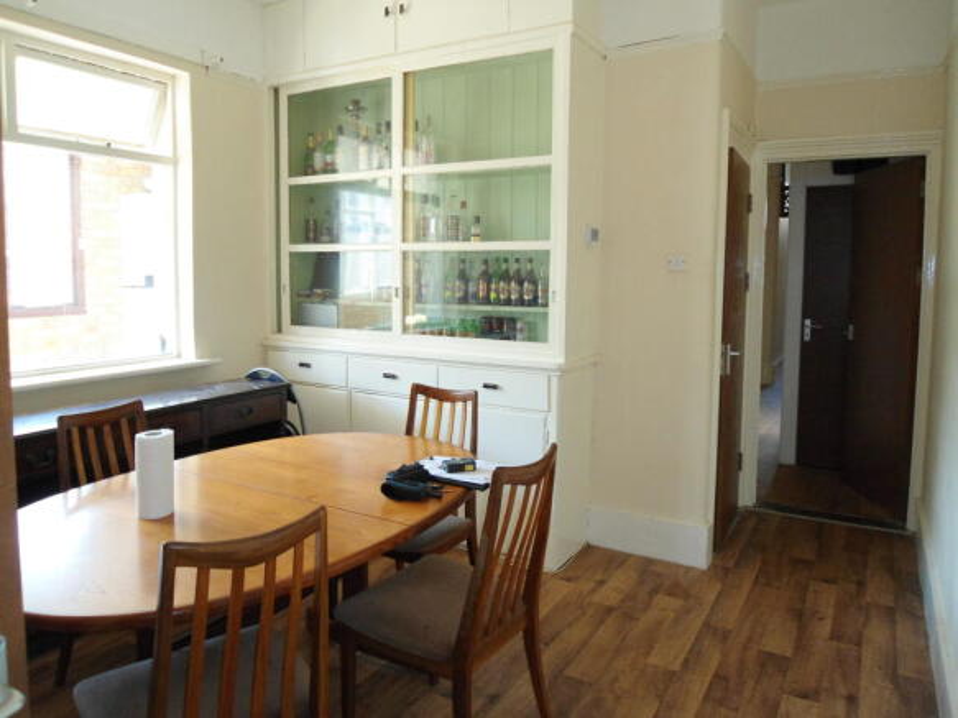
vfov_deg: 53.0
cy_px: 359
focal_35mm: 26
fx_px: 719
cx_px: 479
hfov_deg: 67.3
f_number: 2.8
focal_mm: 4.7
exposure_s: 1/30
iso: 200
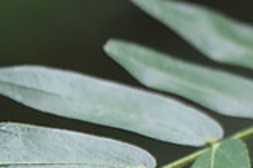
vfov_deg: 1.4
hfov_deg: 2.1
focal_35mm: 983
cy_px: -47
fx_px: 6900
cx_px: 373
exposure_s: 1/125
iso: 1600
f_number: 6
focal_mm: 185
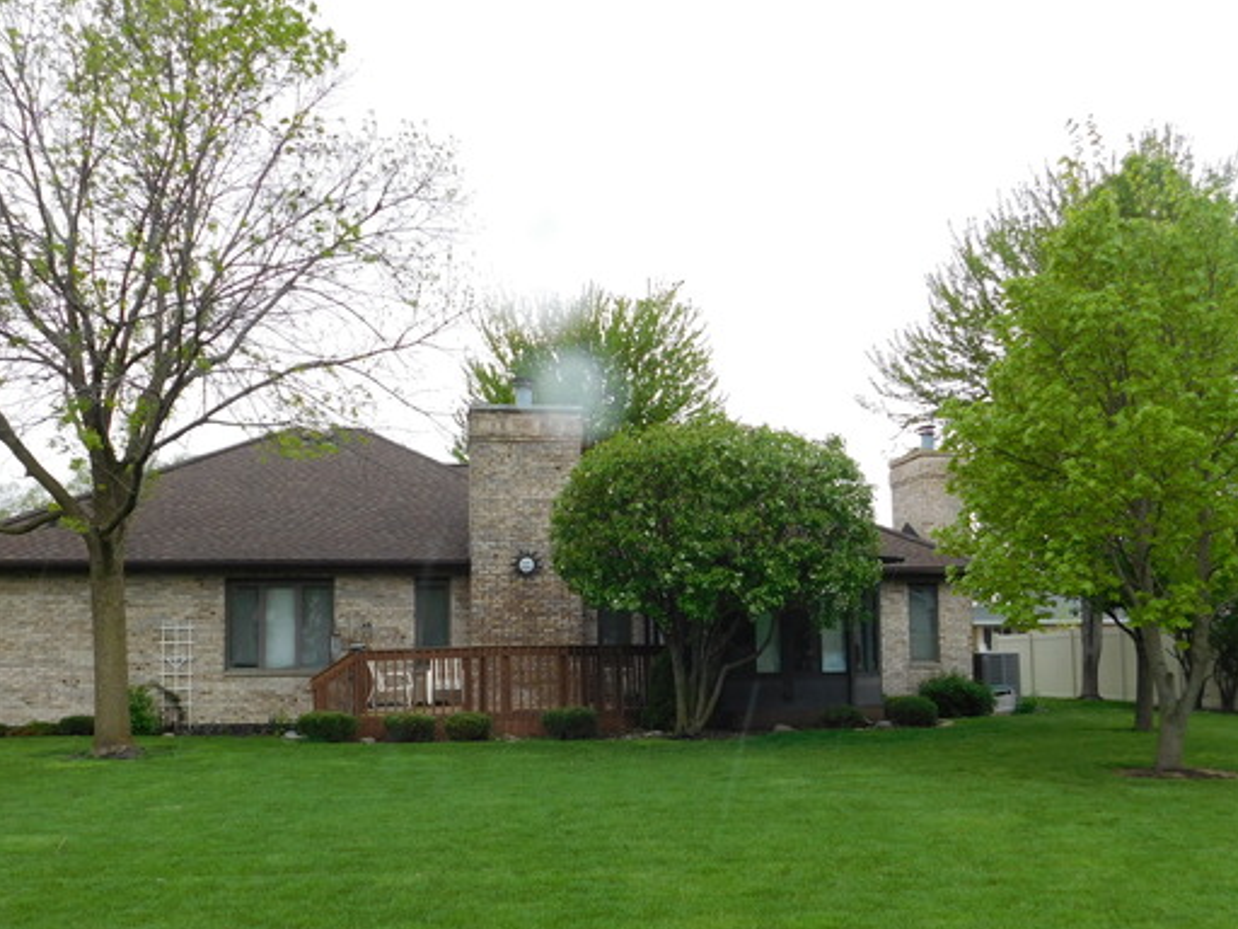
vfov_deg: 40.5
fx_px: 1252
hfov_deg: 52.6
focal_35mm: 35
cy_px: 561
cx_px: 571
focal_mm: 4.9
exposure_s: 1/125
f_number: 3.2
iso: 125
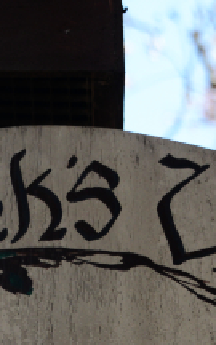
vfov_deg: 7.1
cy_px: 499
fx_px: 2750
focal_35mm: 292
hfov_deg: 4.5
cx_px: 75
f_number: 4.8
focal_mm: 62
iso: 400
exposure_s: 1/500
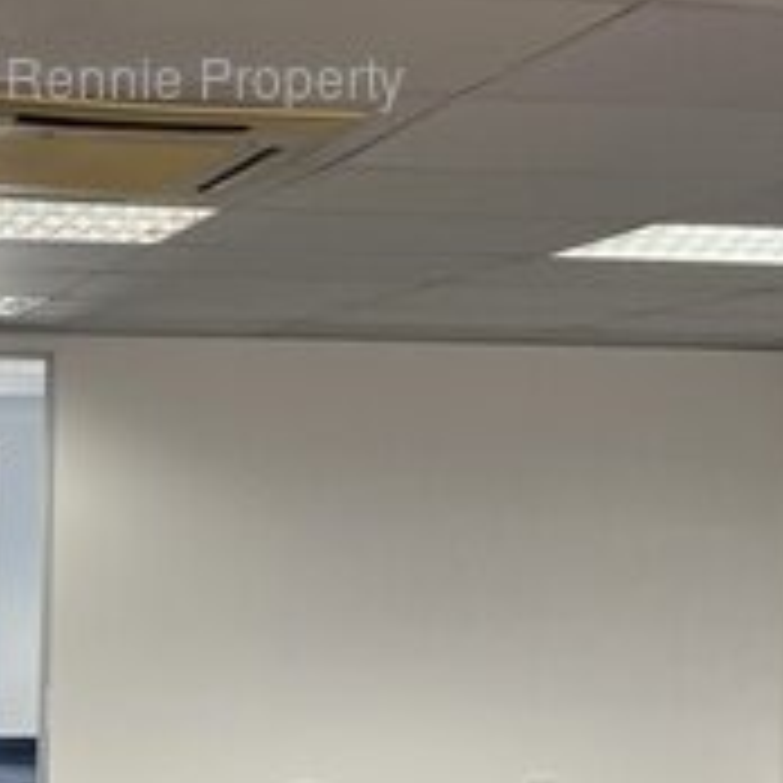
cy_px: 664
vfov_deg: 25.5
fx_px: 1689
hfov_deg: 23.8
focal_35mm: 66
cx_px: -153
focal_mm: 5.1
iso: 80
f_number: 1.6
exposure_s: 1/100
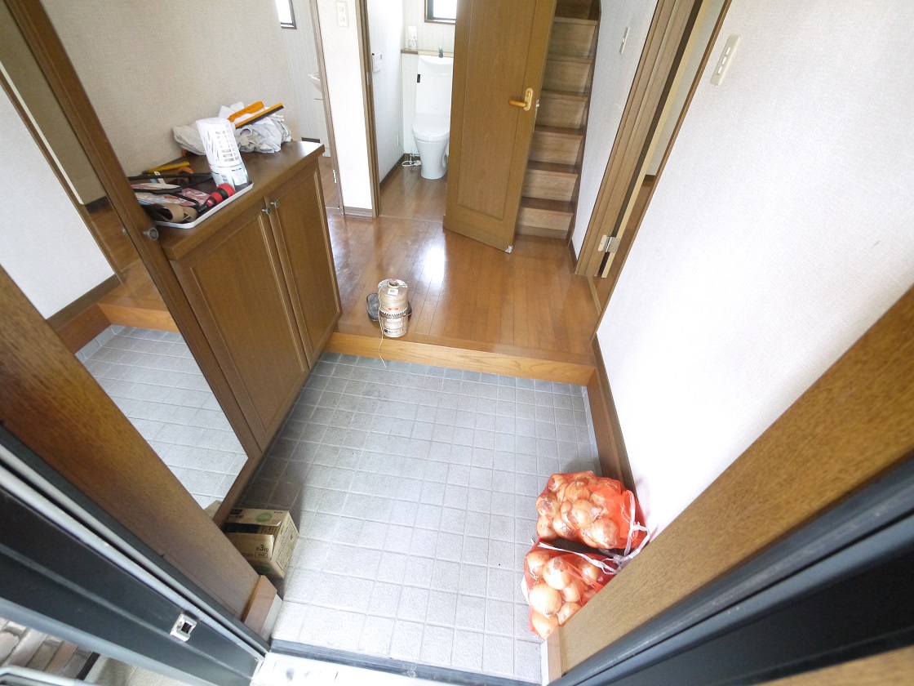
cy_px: 343
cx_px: 457
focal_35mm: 14
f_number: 4
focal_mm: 7
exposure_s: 1/40
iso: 1600
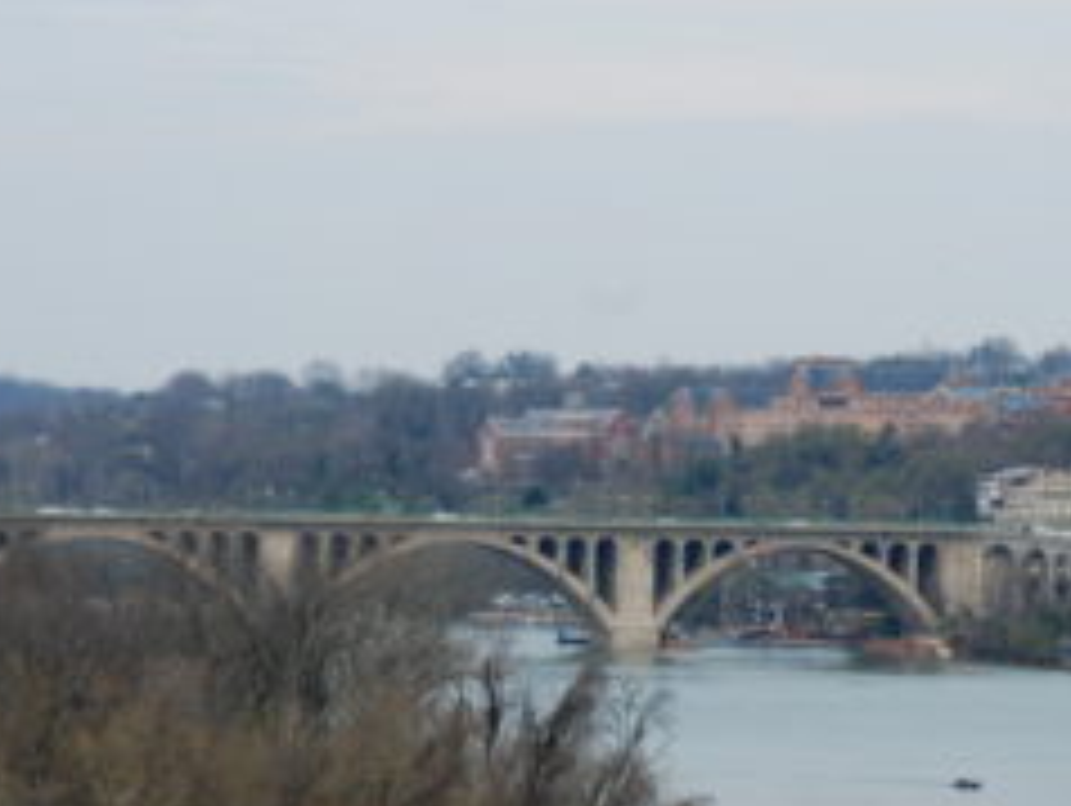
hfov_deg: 9.3
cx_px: 765
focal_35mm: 212
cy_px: 637
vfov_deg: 7.0
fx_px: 6566
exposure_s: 1/125
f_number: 10
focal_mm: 70
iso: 100
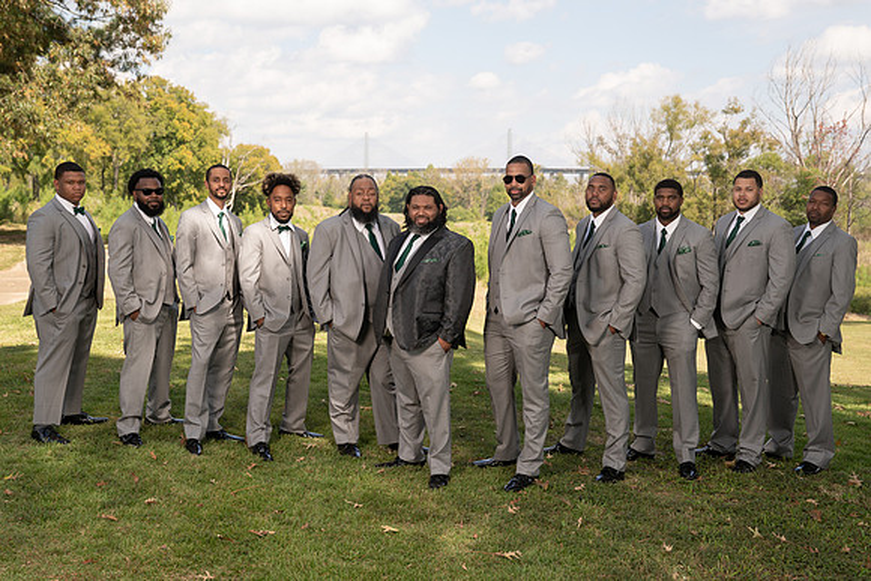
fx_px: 1188
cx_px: 431
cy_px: 290
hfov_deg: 40.3
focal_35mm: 49
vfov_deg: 27.5
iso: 100
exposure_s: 1/250
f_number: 5.6
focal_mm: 47
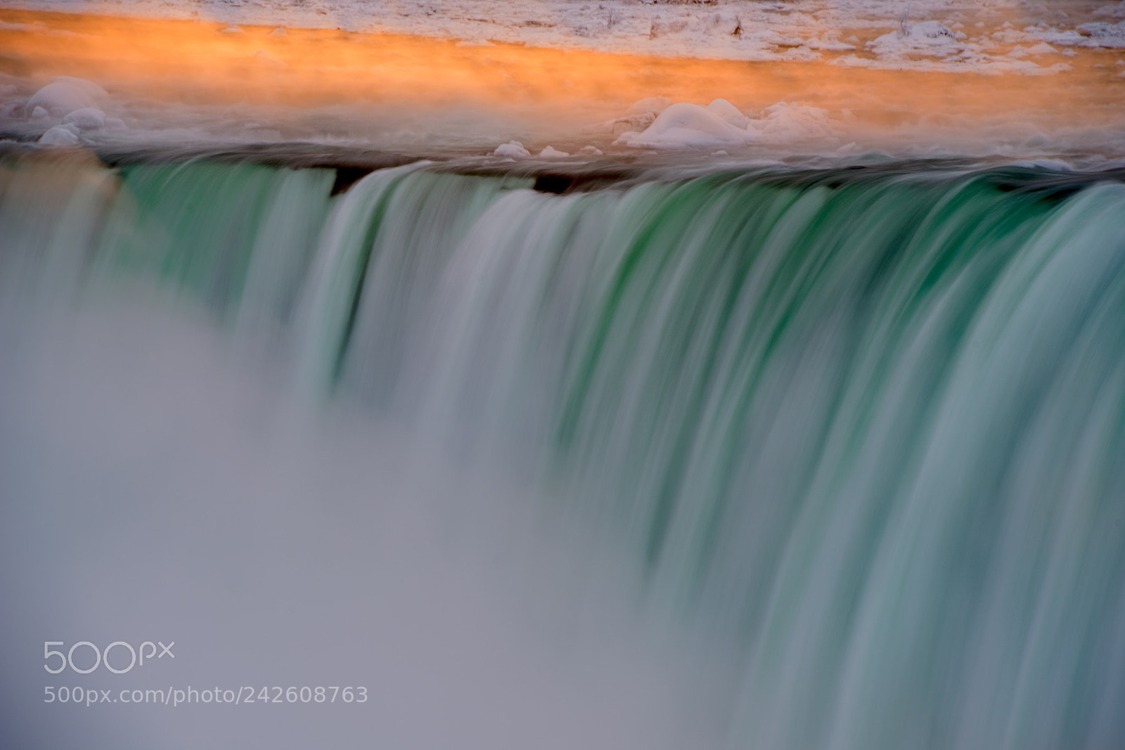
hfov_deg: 10.3
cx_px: 562
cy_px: 375
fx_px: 6250
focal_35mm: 200
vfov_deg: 6.9
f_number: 11
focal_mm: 200
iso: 50
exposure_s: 1/2
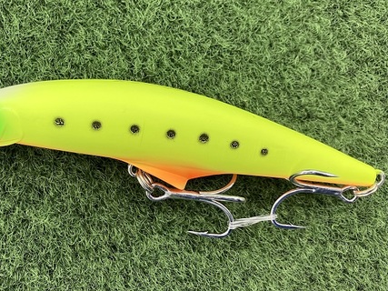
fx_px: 471
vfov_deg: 34.3
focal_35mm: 42
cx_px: 116
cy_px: 131
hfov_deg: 43.9
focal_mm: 3.99
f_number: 1.8
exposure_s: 1/50
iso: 64
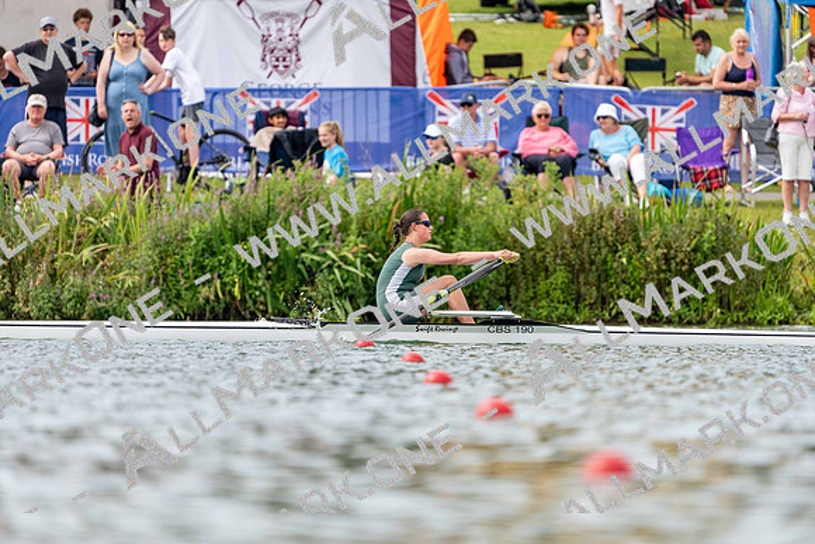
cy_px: 272
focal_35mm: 600
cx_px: 408
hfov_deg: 3.4
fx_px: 13586
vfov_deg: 2.3
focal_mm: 600
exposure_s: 1/1600
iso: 640
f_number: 6.3
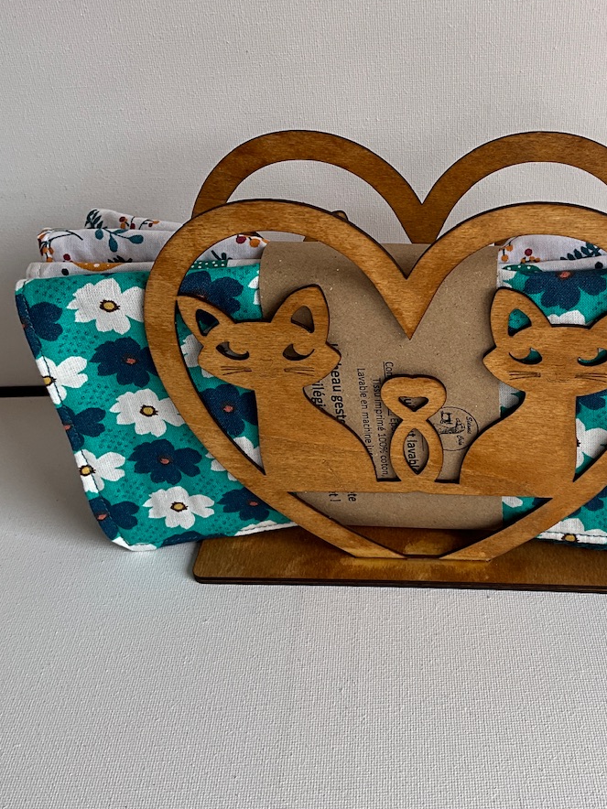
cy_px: 368
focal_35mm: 42
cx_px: 417
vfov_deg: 44.7
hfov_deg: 34.0
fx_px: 982
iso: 25
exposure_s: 1/365
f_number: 1.8
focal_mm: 3
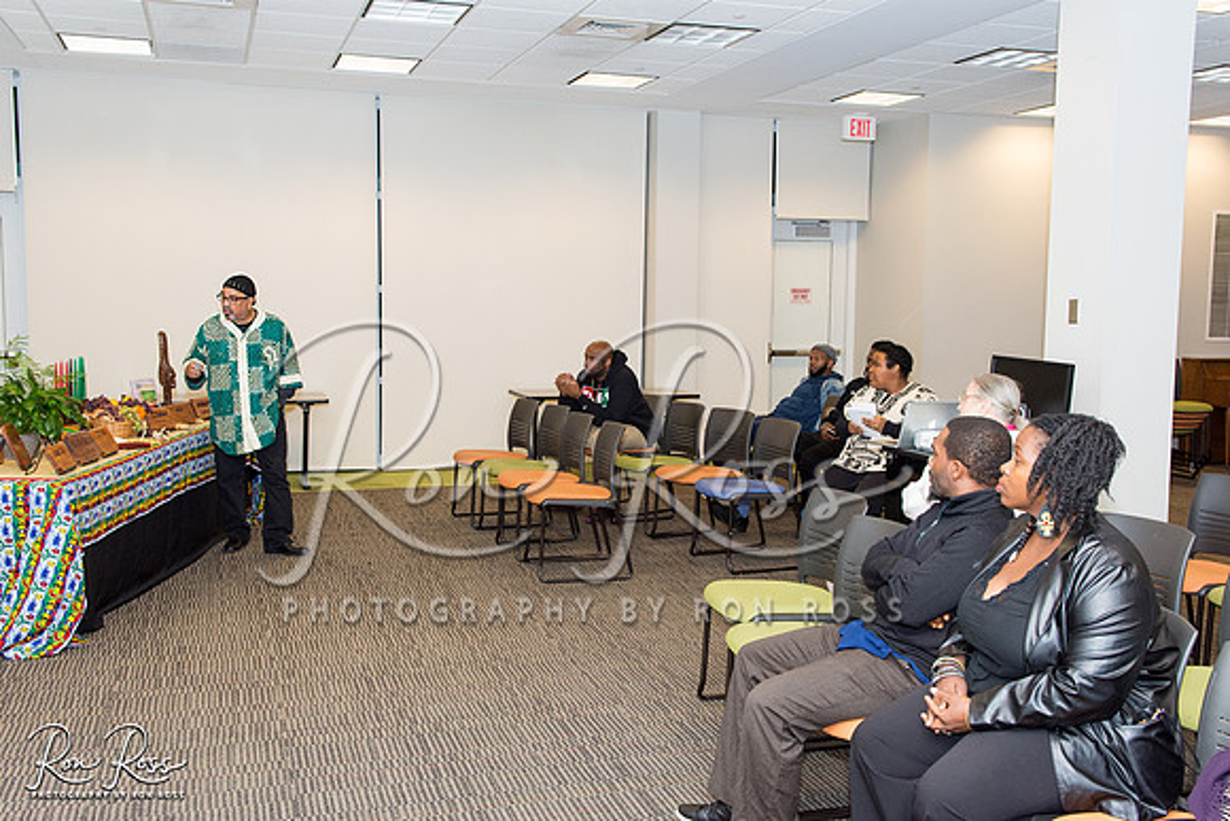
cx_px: 615
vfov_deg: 38.4
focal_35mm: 34
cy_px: 410
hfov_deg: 55.1
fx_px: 1179
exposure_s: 1/100
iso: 800
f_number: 5
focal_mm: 23
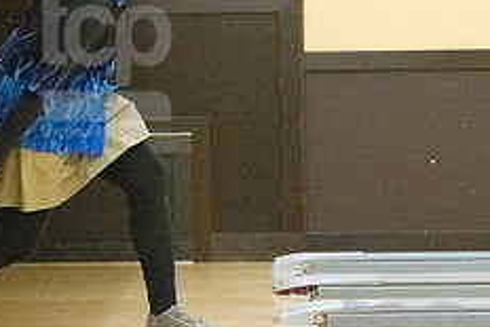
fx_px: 3228
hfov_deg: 8.7
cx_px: 108
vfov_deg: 5.8
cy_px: 64
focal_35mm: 237
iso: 10000
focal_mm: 95
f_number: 4.5
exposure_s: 1/1000
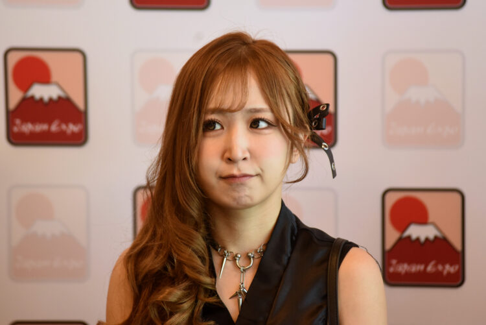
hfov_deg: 10.3
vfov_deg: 6.9
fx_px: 2701
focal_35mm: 200
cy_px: 162
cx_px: 243
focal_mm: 200
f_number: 4.5
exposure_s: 1/250
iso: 3200
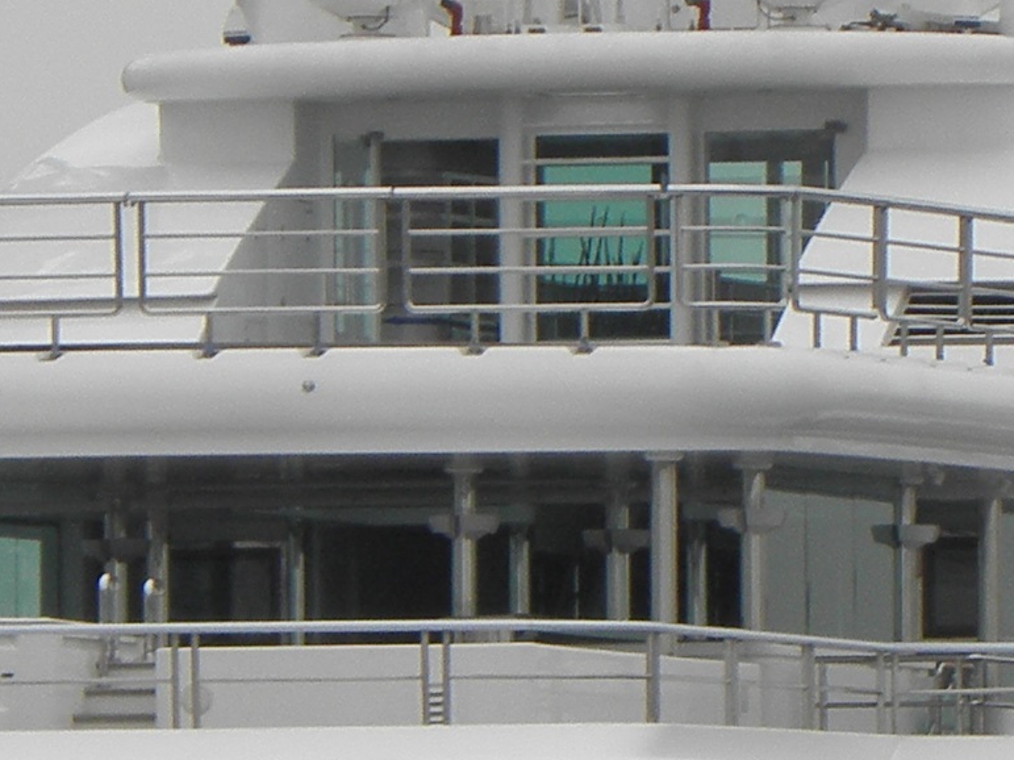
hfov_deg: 1.5
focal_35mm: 1323
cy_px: 569
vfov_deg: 1.1
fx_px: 38748
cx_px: 375
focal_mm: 45.85
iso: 64
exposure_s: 1/320
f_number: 4.5
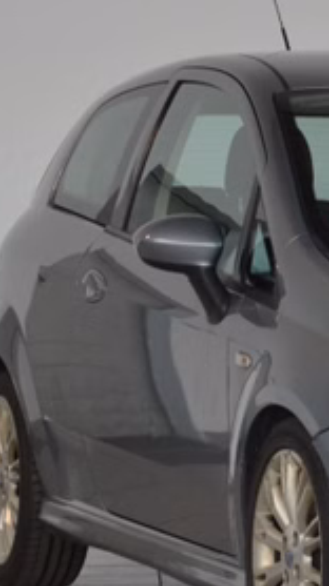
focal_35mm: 239
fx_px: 3713
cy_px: 377
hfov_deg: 5.0
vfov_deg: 9.0
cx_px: 508
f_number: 5.3
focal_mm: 66
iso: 640
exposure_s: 1/60
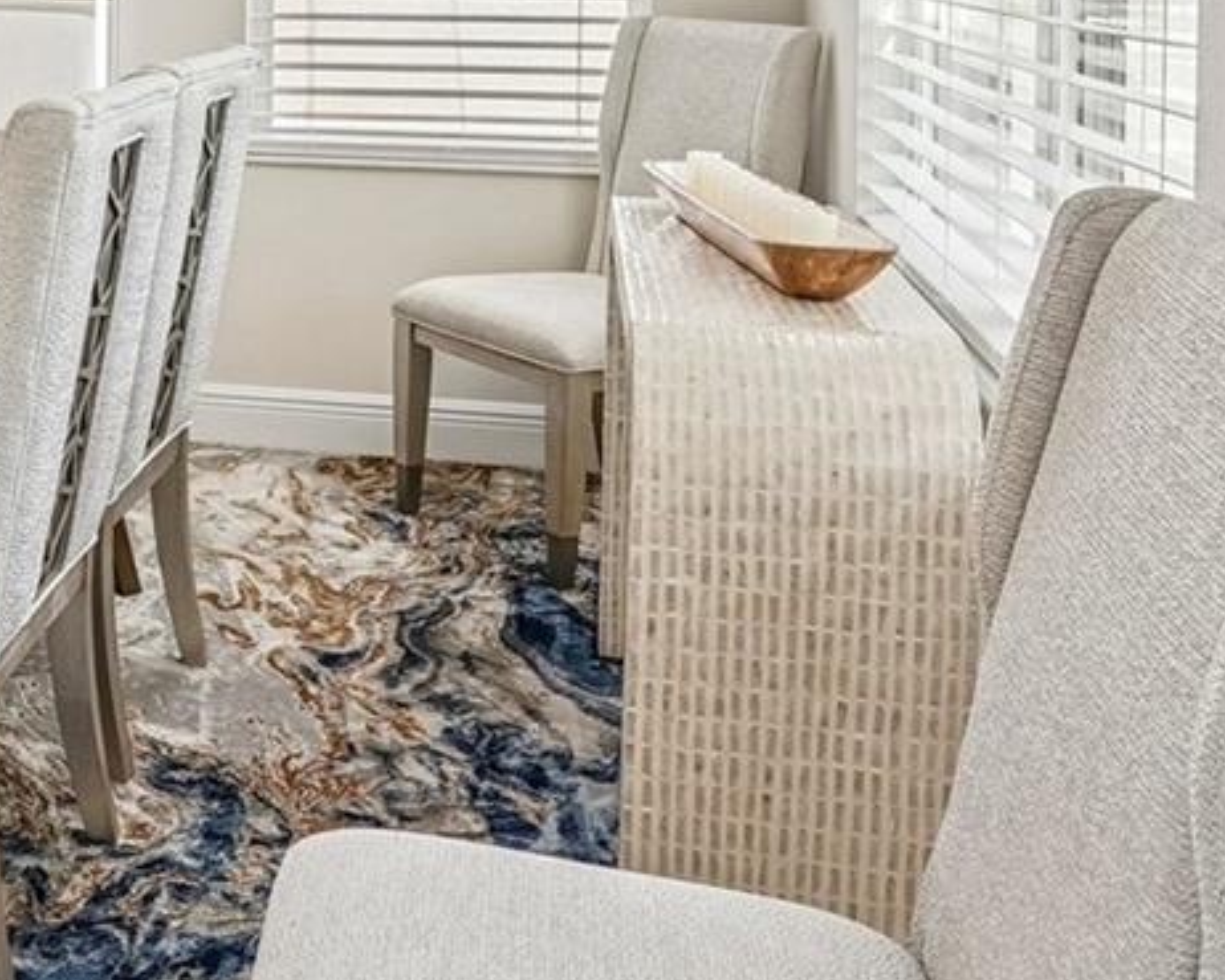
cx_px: 90
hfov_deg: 33.8
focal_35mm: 52
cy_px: -48
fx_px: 1886
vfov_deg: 27.2
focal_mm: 16
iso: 400
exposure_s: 1/80
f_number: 8
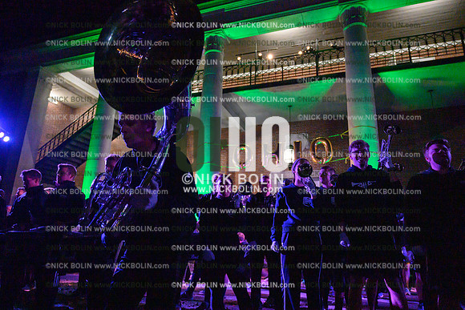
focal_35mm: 24
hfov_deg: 73.7
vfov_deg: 53.2
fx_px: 310
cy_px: 155
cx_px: 232
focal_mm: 24
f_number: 4
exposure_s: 1/500
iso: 12800
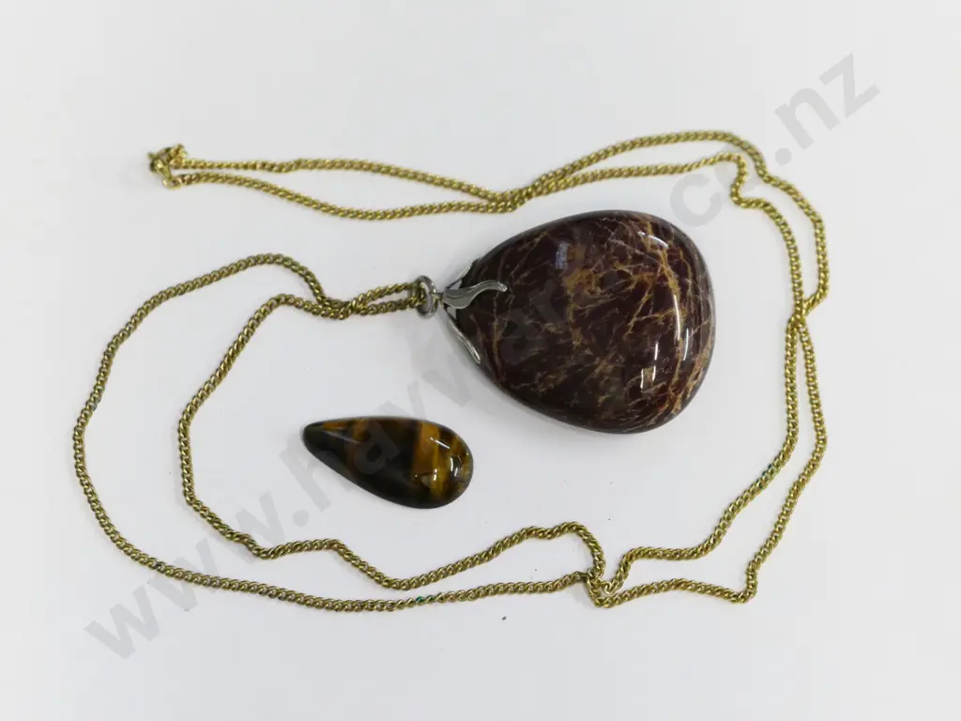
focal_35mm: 120
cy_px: 360
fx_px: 3331
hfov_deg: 16.4
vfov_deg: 12.3
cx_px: 480
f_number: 5
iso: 3200
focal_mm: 60
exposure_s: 1/160
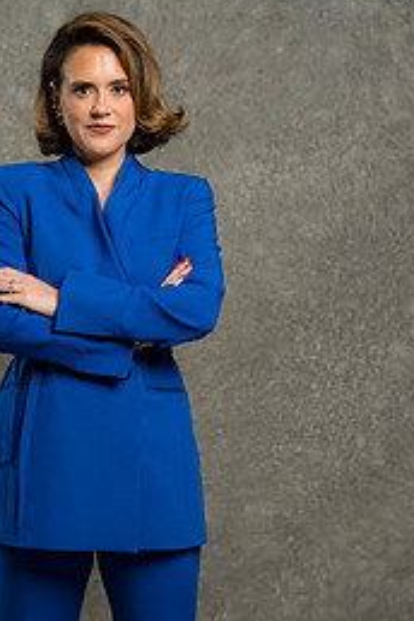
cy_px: 433
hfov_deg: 14.2
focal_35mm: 96
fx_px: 1656
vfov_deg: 21.1
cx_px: 89
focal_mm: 55
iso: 125
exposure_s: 1/160
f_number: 4
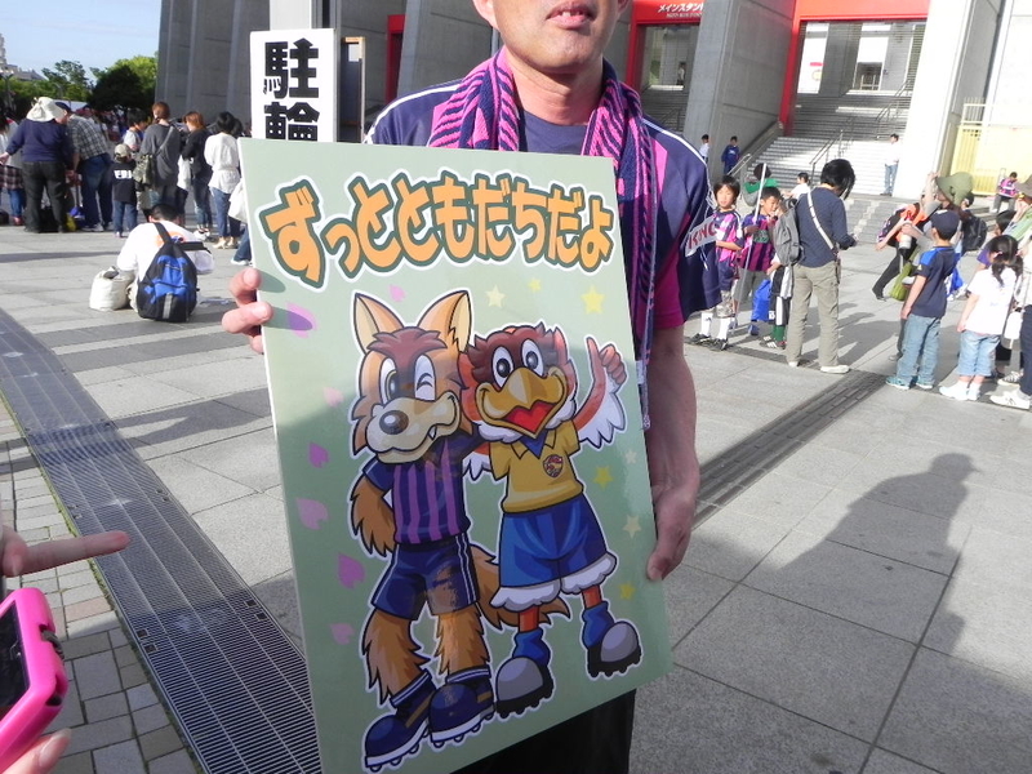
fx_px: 865
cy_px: 387
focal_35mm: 29
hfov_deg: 61.7
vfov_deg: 48.2
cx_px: 516
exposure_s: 1/314
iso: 160
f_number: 6.3
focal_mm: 5.2
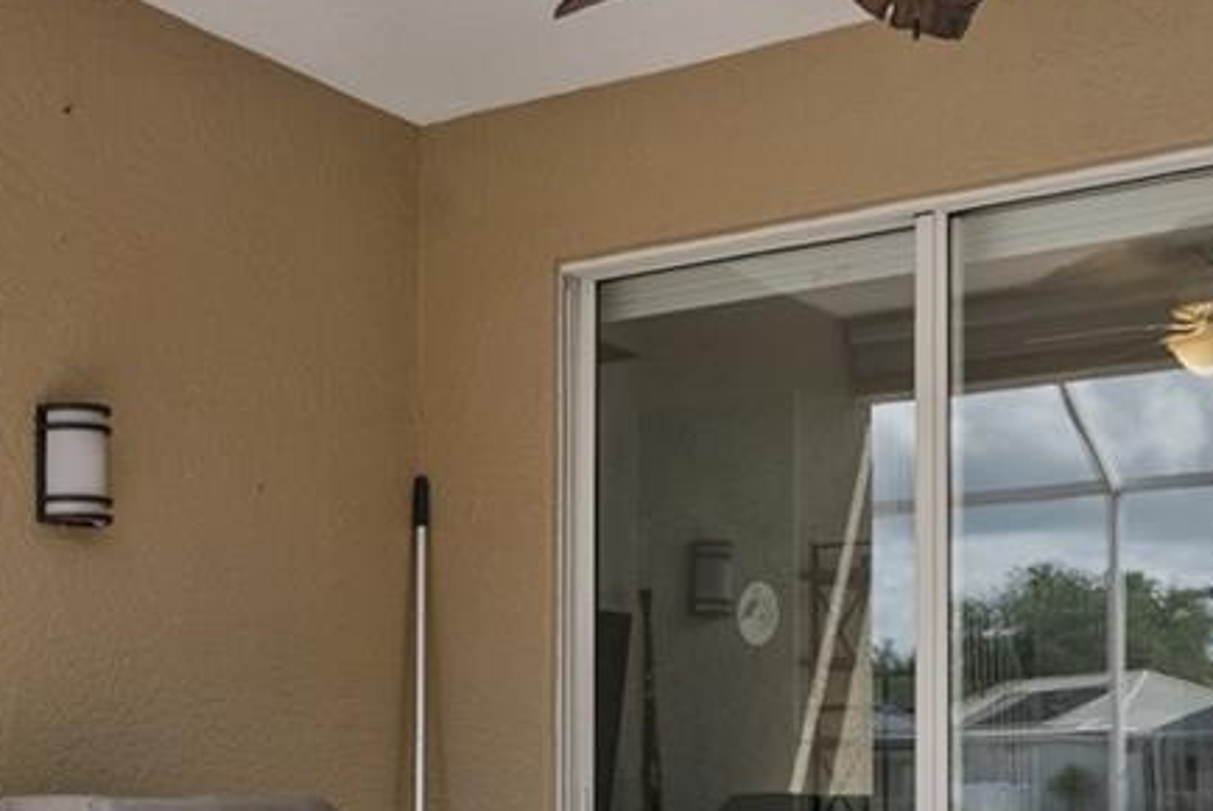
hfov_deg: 32.6
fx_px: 1989
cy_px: 786
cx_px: 182
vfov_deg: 22.3
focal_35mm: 59
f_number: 9
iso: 400
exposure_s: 1/100
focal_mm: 16
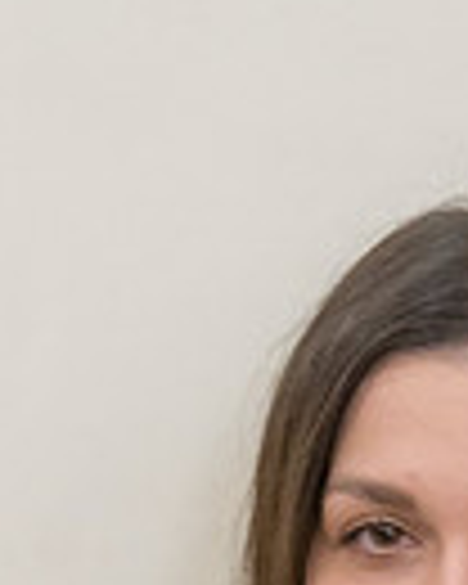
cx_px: 490
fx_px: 9228
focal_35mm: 533
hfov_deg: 2.9
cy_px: 932
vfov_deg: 3.6
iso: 5000
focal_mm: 164
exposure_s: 1/80
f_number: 4
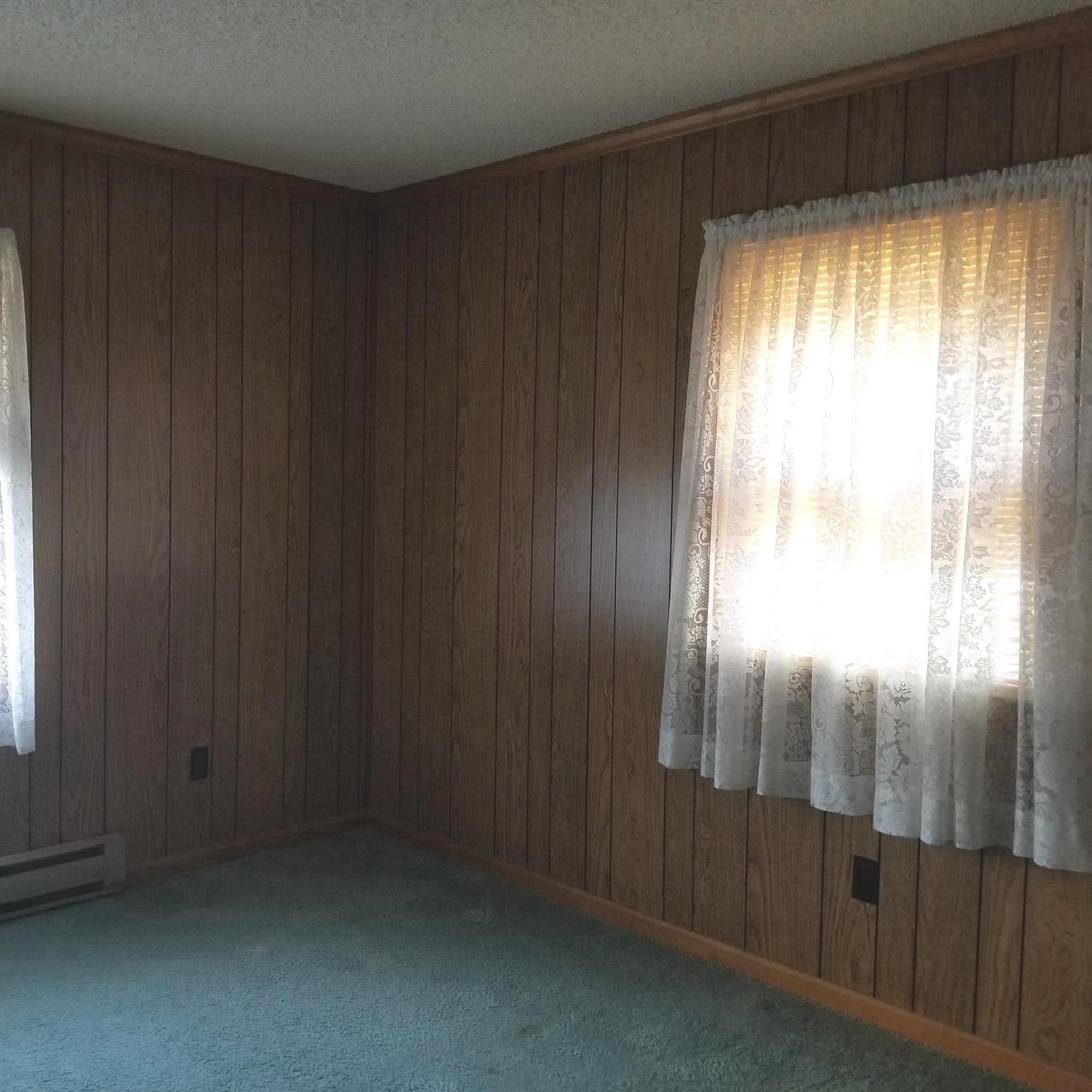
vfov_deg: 52.5
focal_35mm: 31
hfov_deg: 52.2
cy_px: 545
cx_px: 436
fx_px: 1106
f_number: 1.7
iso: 200
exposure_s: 1/19
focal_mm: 4.25
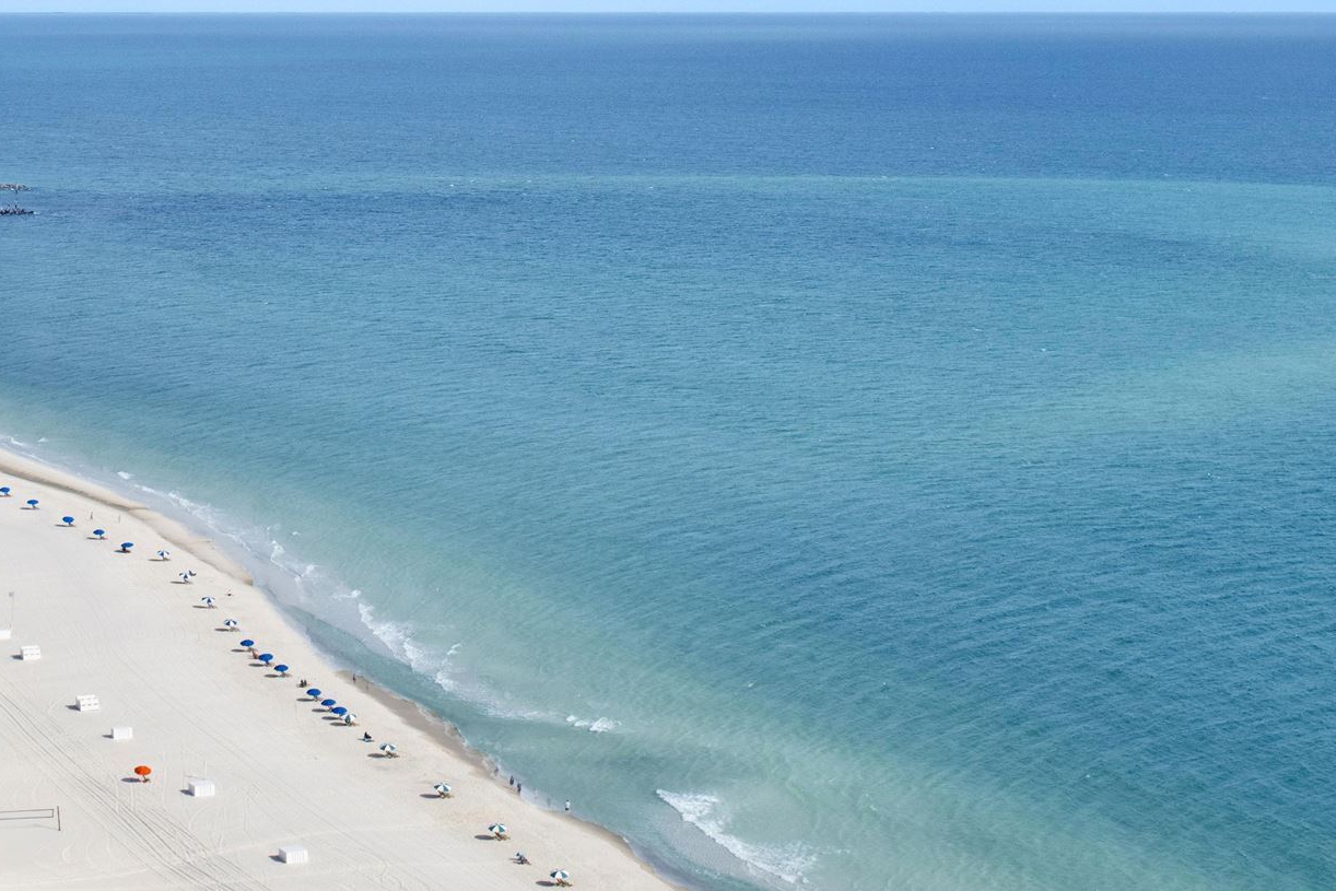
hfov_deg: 22.8
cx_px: 285
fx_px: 3266
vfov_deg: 15.2
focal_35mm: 88
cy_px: -35
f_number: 11
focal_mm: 35
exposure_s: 1/1000
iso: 200
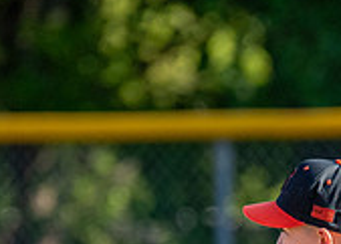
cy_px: 443
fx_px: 12746
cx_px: 318
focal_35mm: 1315
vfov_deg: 1.1
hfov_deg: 1.5
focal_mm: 200
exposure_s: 1/3200
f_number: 2.8
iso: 160
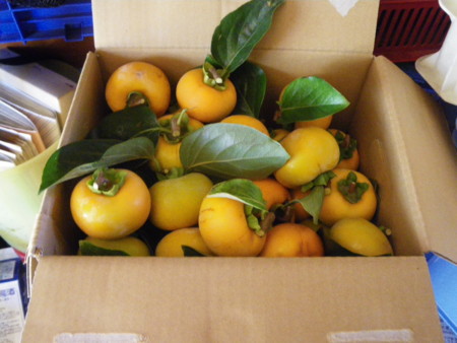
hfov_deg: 53.9
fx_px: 449
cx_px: 228
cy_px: 172
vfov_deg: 41.8
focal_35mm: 34
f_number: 3.8
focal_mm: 6.1
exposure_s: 1/13
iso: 800
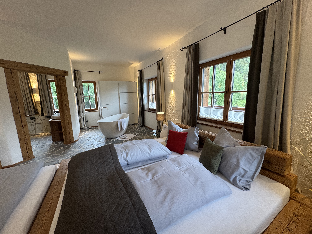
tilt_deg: -10.6
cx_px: 156
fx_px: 126
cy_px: 117
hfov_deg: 102.1
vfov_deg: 85.7
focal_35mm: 14
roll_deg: +0.1
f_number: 2.2
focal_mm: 2.22
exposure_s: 1/100
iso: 100
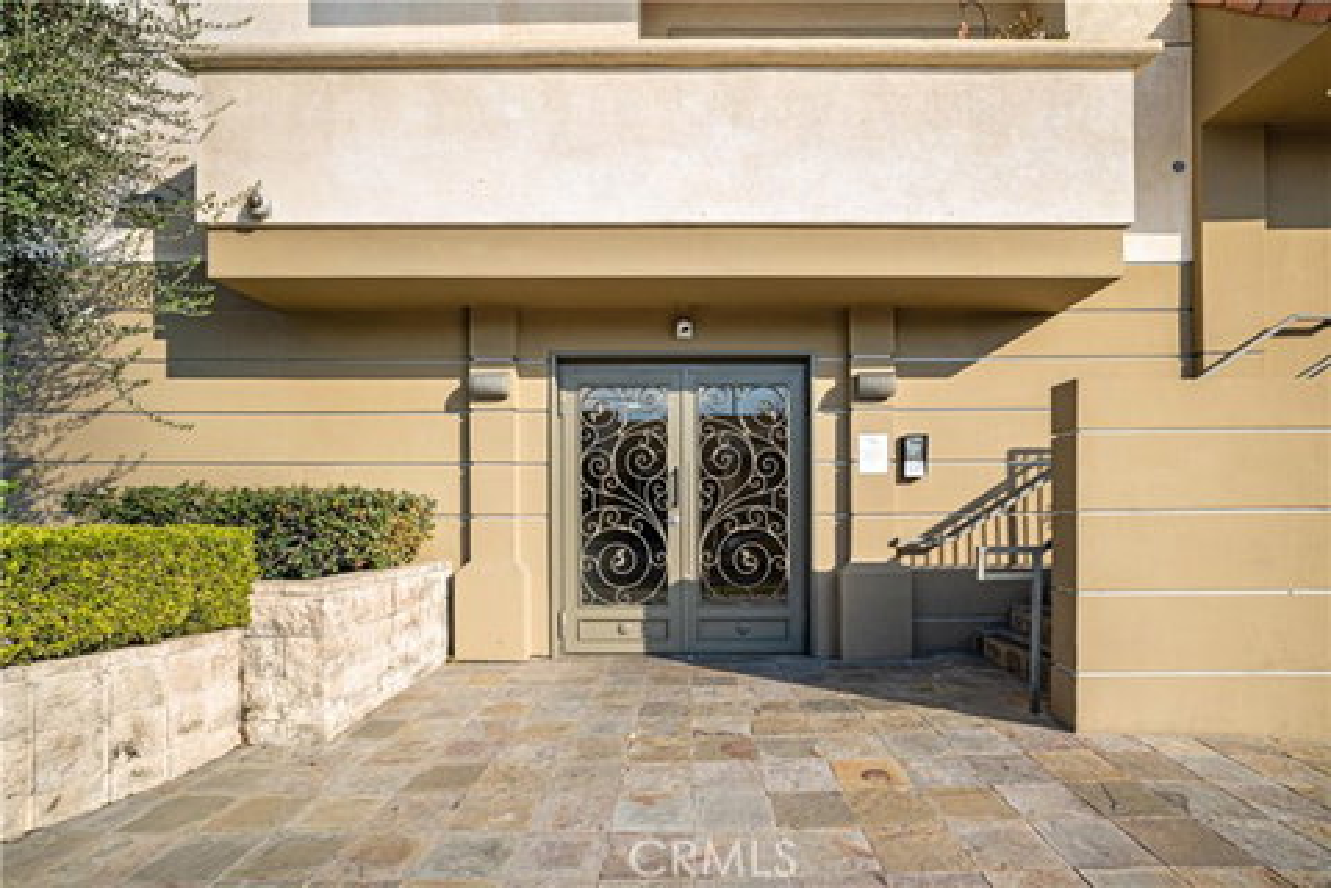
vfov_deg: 72.1
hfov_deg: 95.0
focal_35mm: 16
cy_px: 444
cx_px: 666
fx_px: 610
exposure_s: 1/125
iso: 320
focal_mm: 11
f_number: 8
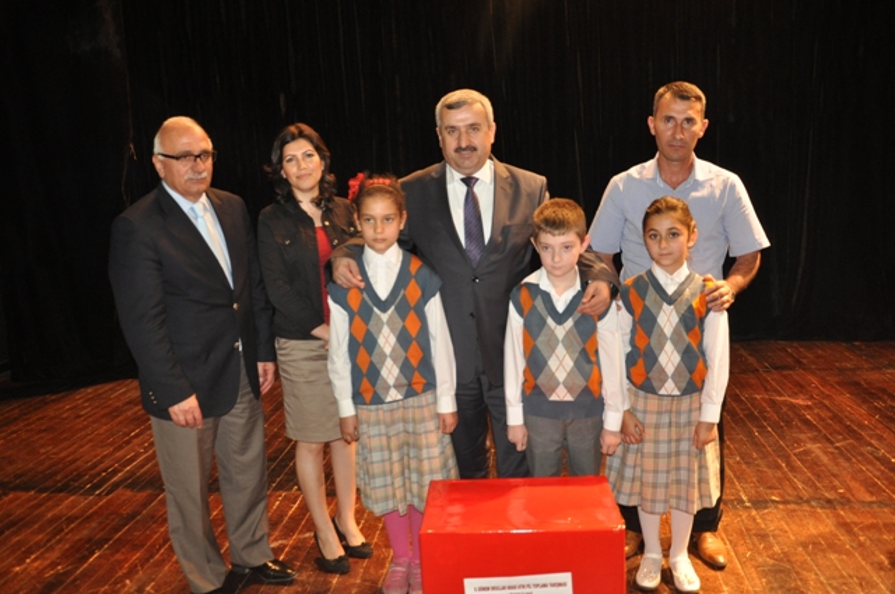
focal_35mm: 33
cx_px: 448
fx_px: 819
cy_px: 297
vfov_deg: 39.9
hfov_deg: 57.3
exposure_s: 1/60
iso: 800
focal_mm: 22
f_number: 3.8
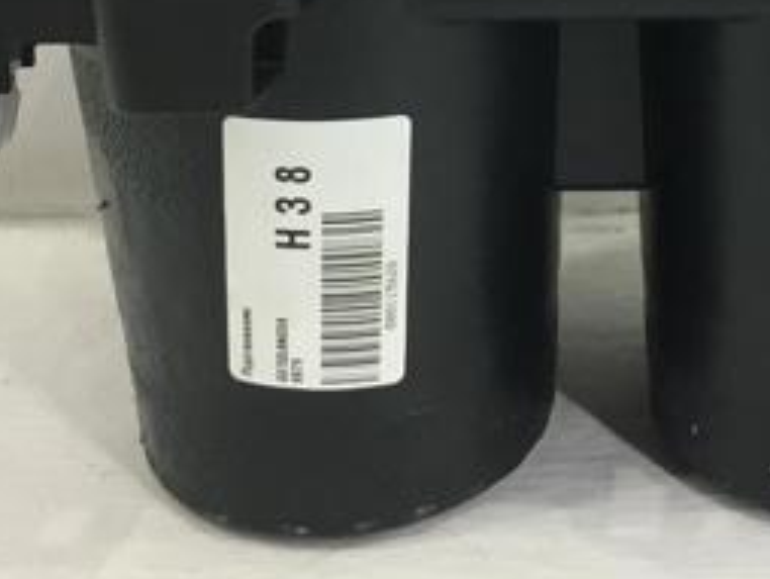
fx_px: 1625
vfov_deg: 18.9
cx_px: 615
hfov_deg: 26.2
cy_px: -142
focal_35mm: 73
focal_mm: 4.15
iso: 25
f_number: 2.2
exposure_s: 1/33
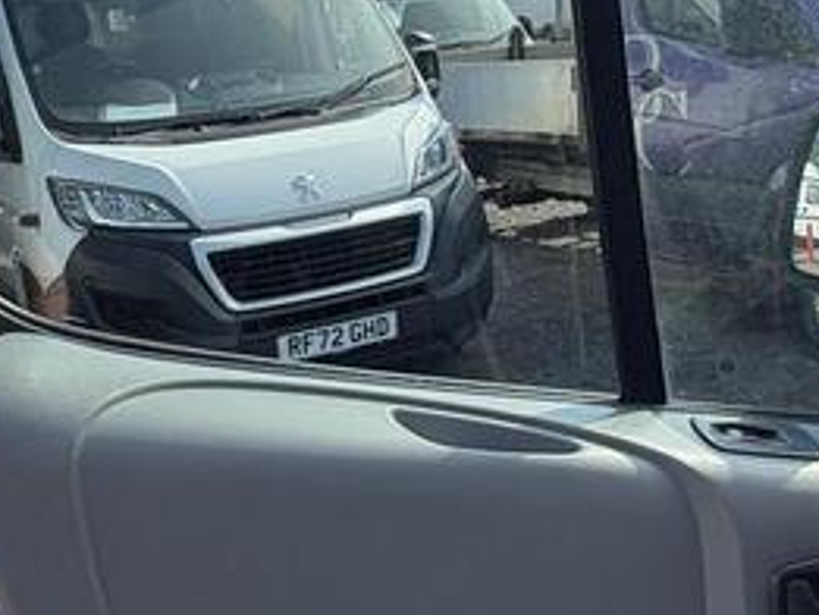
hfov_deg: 39.6
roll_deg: +5.3
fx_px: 1136
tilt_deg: -13.8
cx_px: 361
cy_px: 295
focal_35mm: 48
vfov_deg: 30.3
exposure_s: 1/980
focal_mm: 2.22
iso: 64
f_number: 2.2
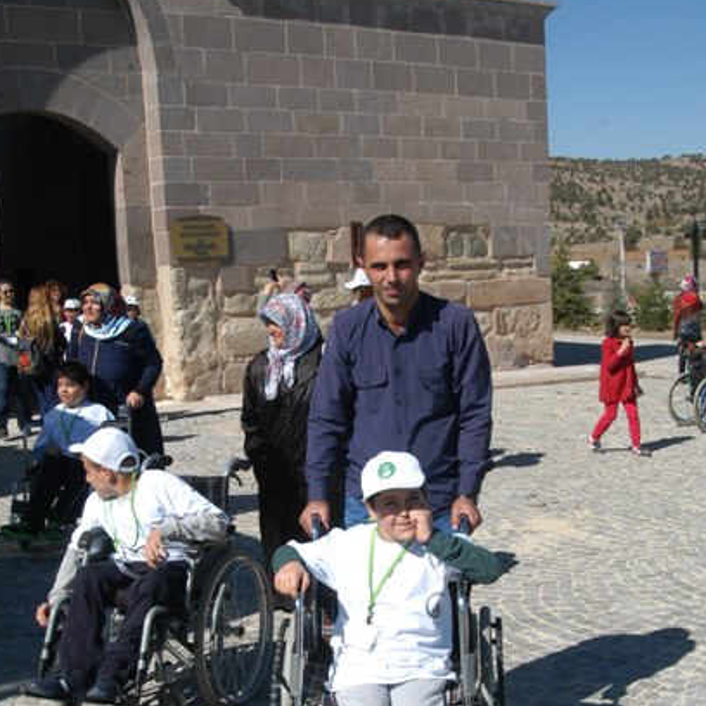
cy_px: 504
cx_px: 344
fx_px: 1108
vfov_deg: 34.8
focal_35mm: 48
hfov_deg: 35.4
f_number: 9.5
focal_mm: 24
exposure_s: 1/350
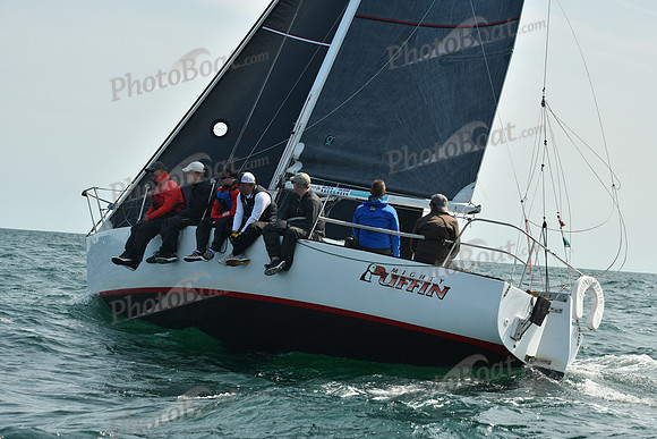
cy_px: 220
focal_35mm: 85
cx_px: 328
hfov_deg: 23.9
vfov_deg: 16.1
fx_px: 1552
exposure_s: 1/1250
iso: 320
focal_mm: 85
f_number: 7.1
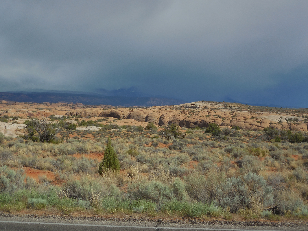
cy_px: 115
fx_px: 552
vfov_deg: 23.6
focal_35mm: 62
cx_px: 155
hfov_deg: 31.2
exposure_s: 1/400
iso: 125
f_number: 8.6
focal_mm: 11
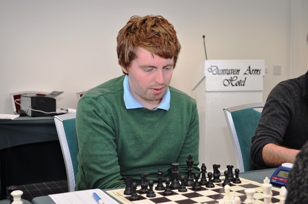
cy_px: 102
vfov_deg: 28.0
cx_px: 154
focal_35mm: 48
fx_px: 410
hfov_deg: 41.2
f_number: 4.8
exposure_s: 1/80
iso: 400
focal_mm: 32
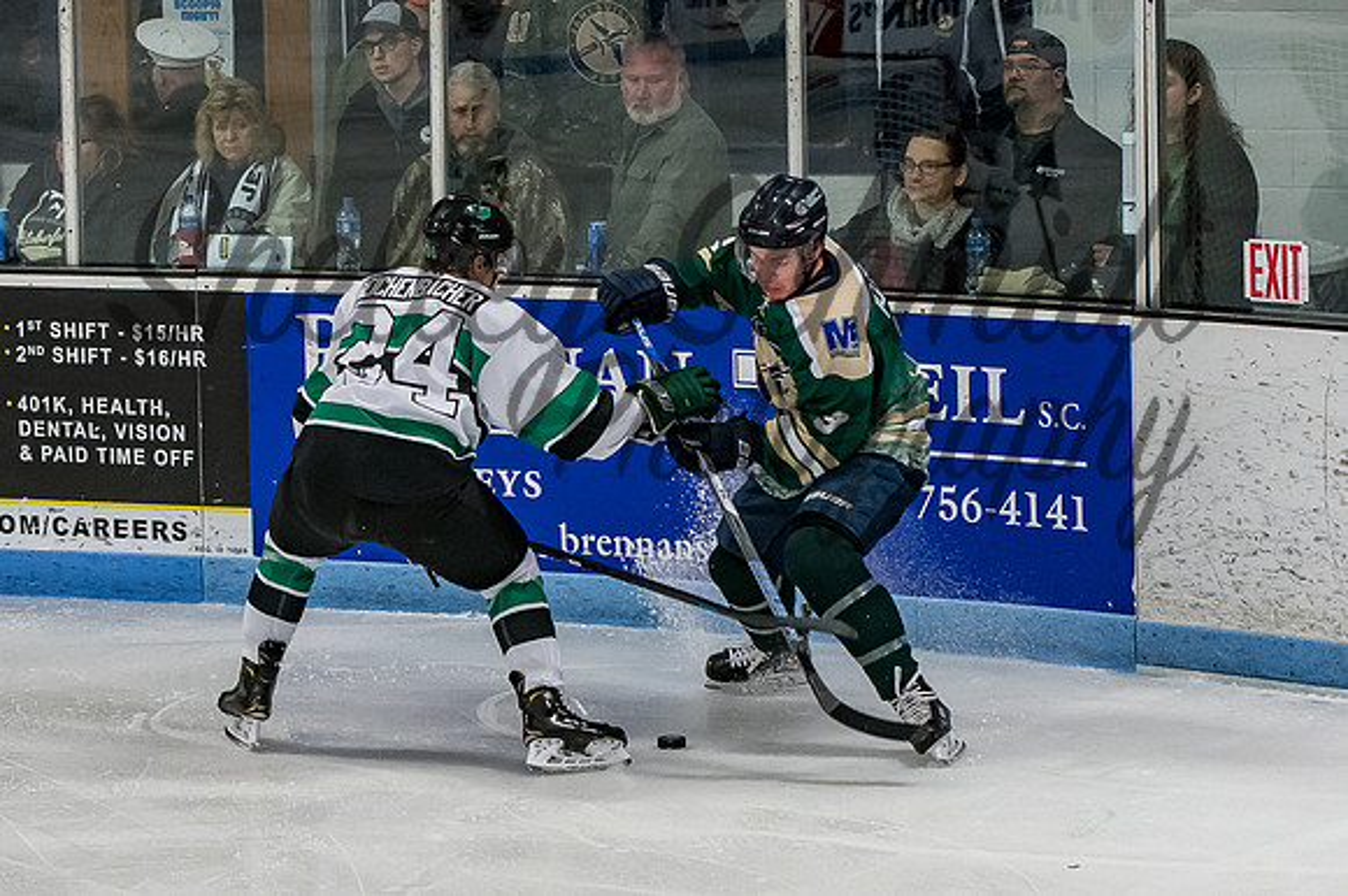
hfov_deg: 11.8
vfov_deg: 7.9
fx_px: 6500
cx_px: 662
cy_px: 448
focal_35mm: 174
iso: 2500
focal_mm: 70
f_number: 4
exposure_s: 1/800
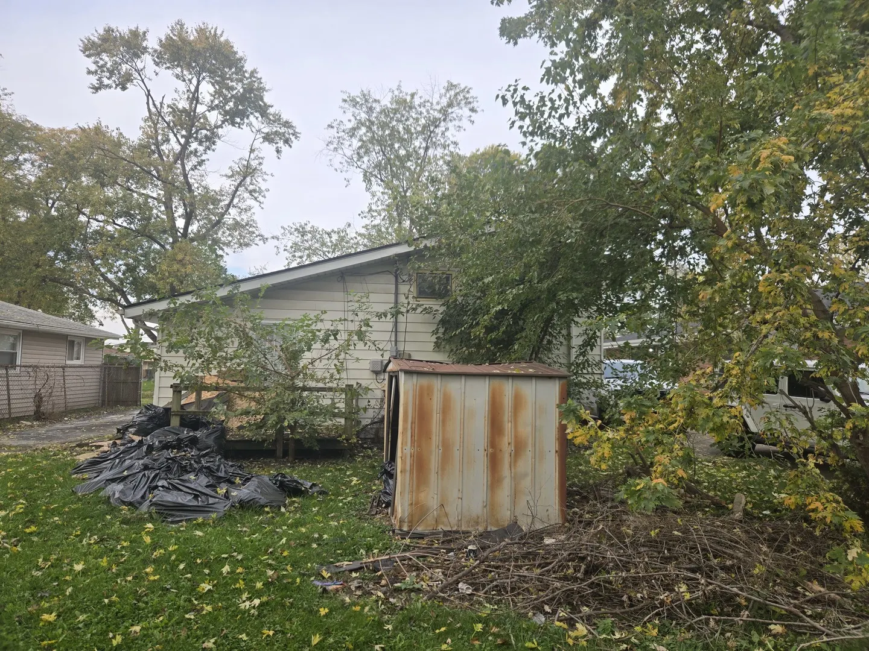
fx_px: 577
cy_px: 326
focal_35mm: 23
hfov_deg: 73.9
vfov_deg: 58.9
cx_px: 434
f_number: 1.8
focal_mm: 5.4
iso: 25
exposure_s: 1/652
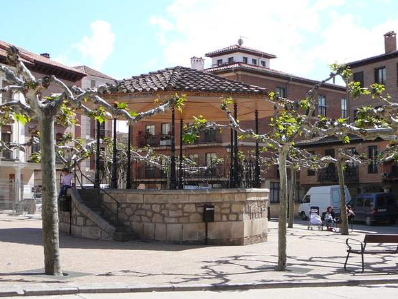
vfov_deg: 25.2
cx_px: 204
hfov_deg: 33.2
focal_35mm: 58
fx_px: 667
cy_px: 146
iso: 80
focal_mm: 6.7
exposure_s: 1/800
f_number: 3.2
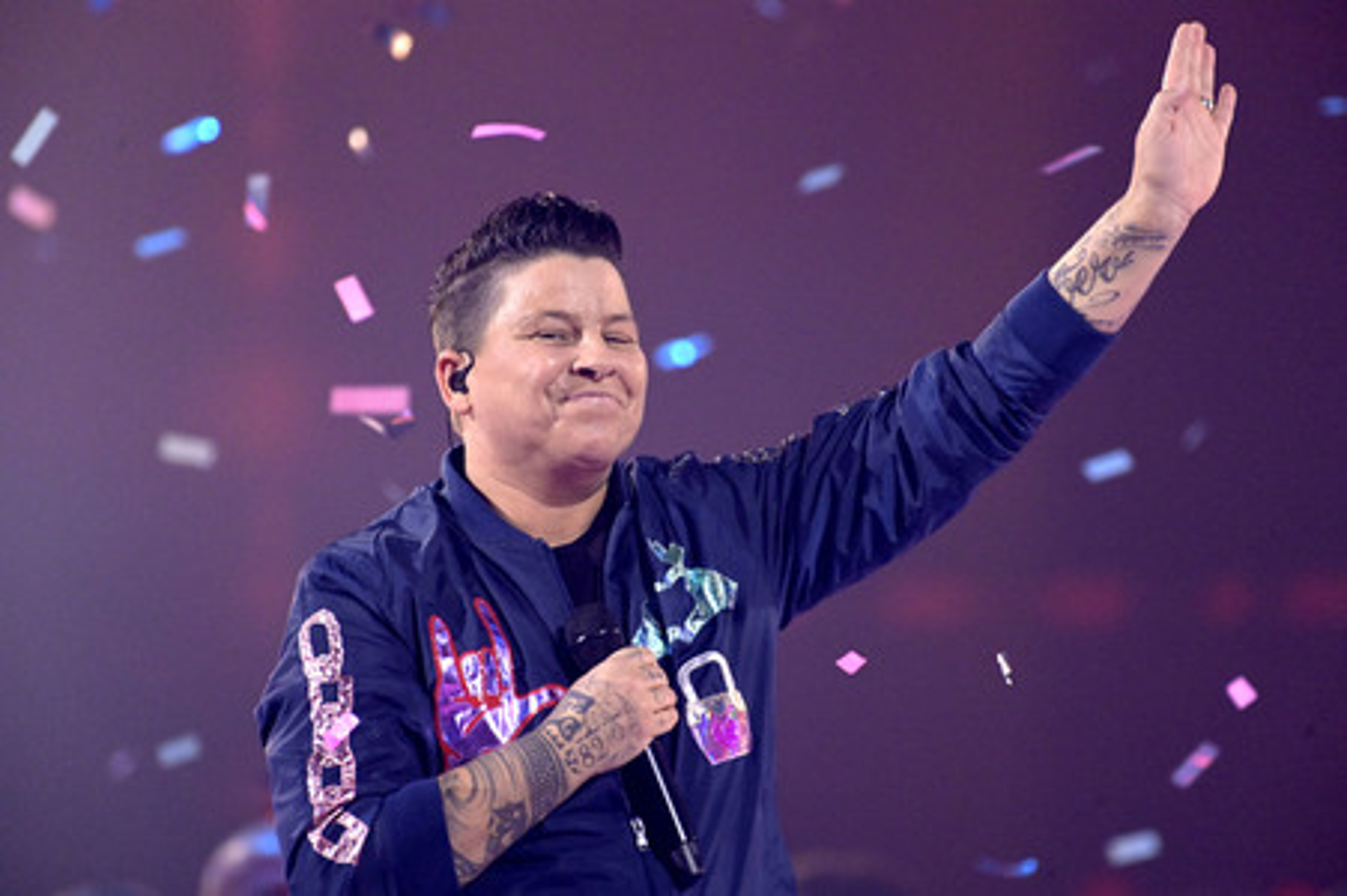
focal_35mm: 500
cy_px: 448
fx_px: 18694
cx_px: 674
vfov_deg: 2.7
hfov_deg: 4.1
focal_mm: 500
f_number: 5.6
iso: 8000
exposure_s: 1/500
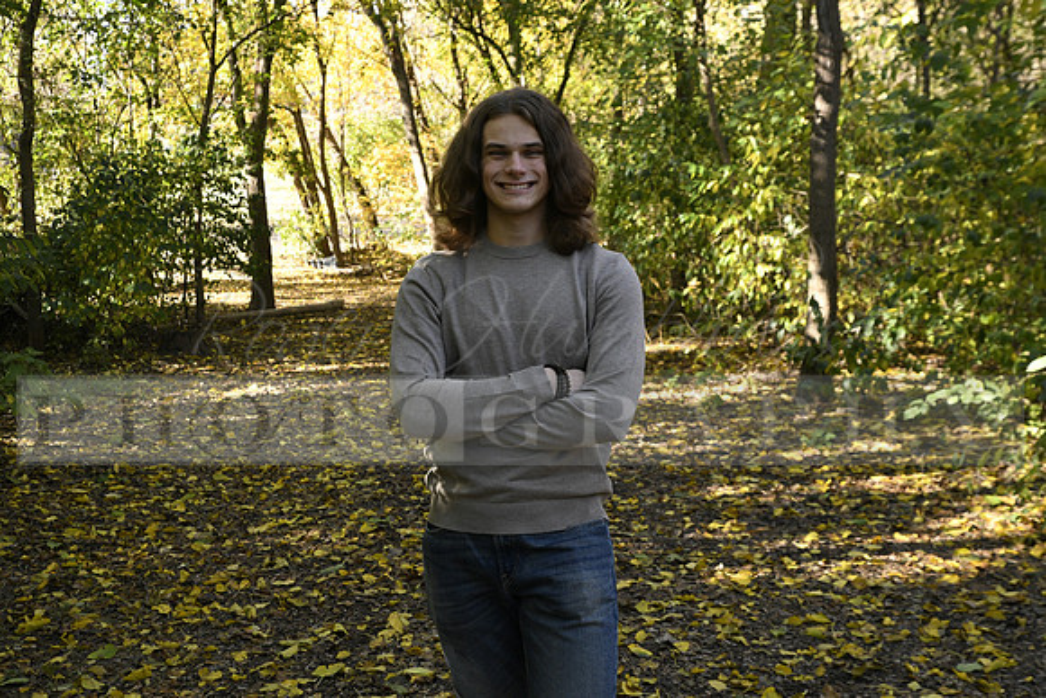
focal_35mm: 52
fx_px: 1511
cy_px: 349
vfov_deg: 26.0
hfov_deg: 38.2
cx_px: 523
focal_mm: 52
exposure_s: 1/200
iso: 1600
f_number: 8
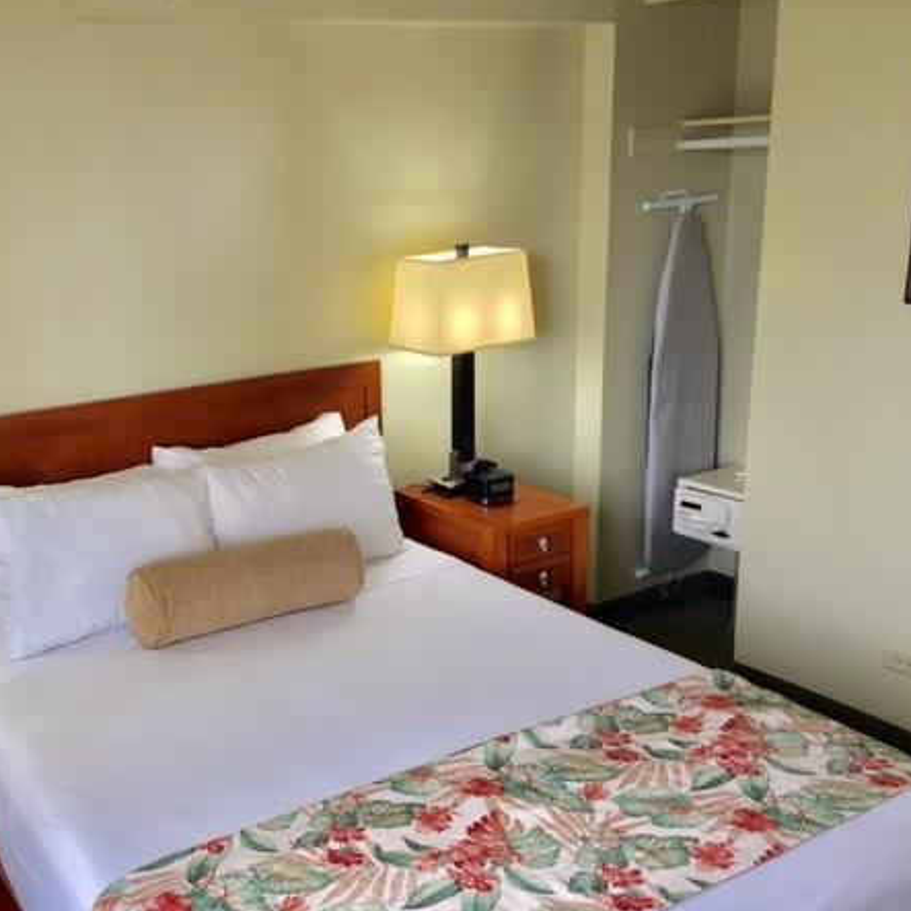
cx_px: 274
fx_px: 1102
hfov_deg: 44.0
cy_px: 485
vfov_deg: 44.9
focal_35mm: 37
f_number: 2.2
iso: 25
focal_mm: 4.15
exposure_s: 1/40
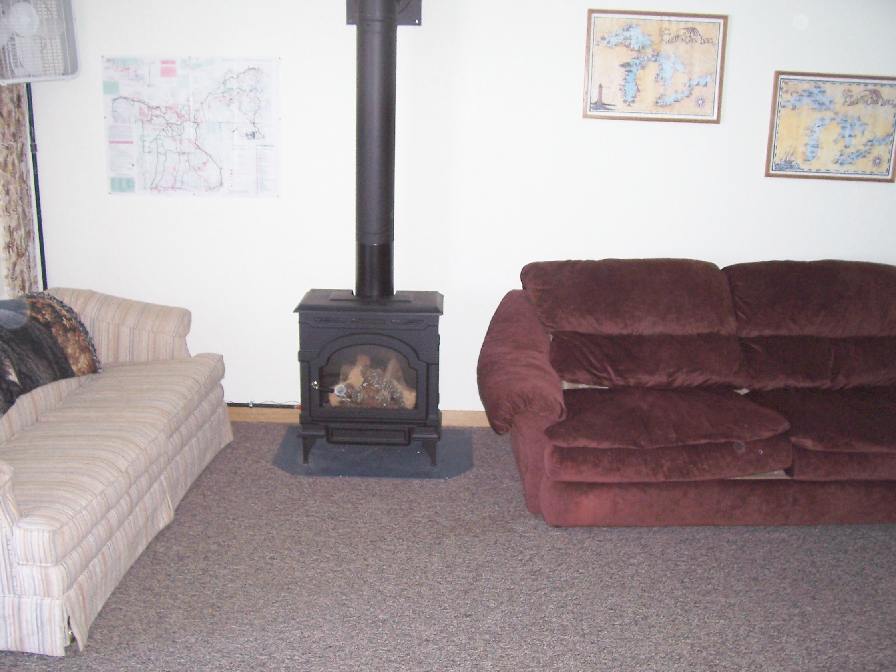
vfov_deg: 40.7
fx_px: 906
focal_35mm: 35
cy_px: 328
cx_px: 454
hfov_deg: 52.6
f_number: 2.7
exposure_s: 1/60
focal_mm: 5.6
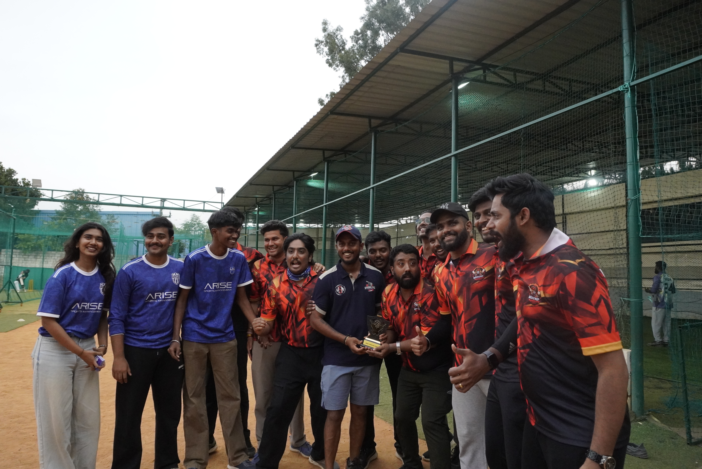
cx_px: 351
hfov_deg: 70.4
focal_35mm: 26
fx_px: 497
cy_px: 234
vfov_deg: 50.5
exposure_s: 1/1000
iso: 3200
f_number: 5.6
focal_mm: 17
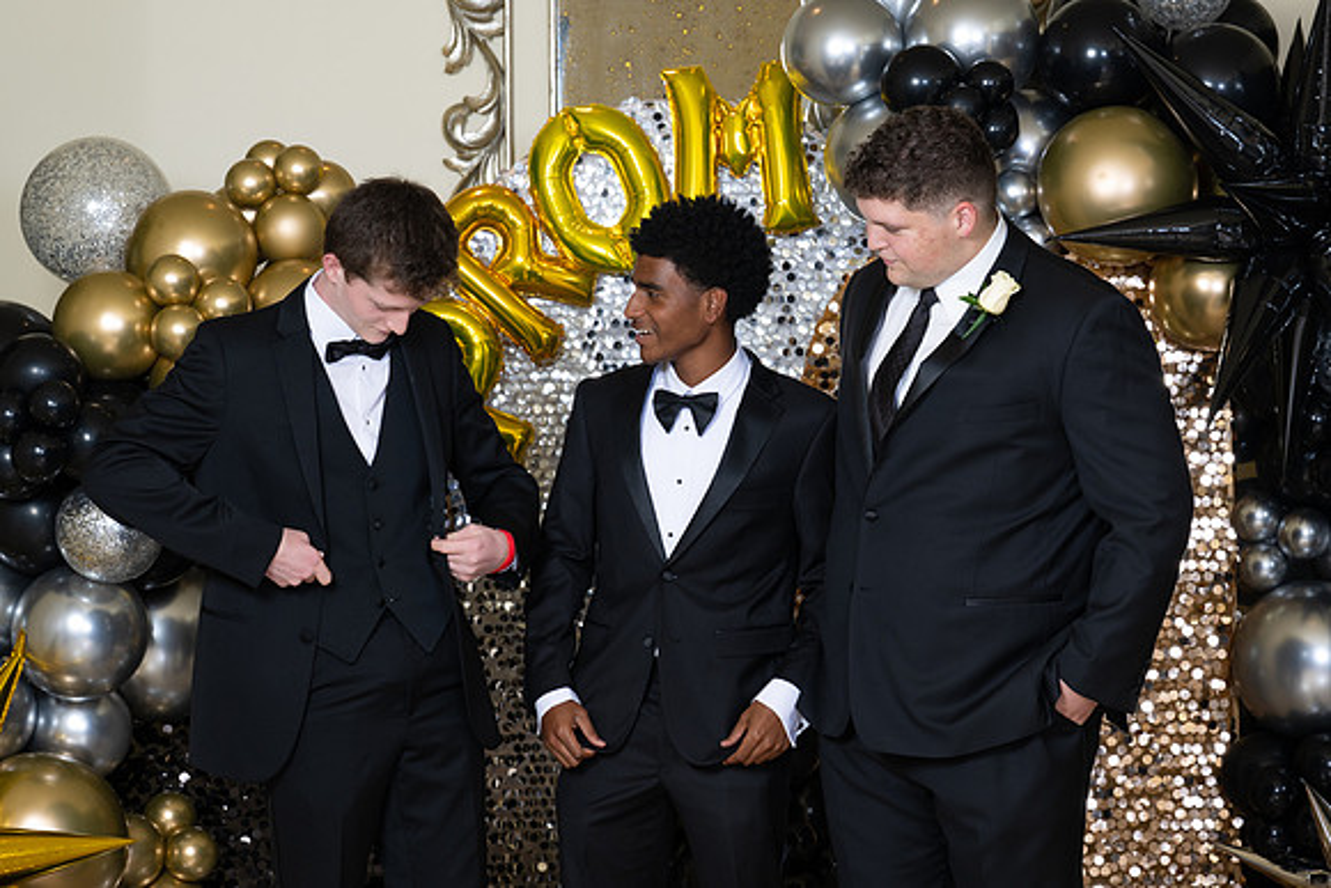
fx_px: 4788
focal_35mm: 129
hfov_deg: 15.8
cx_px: 783
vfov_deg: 10.6
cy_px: 444
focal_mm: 110
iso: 320
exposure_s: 1/100
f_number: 8
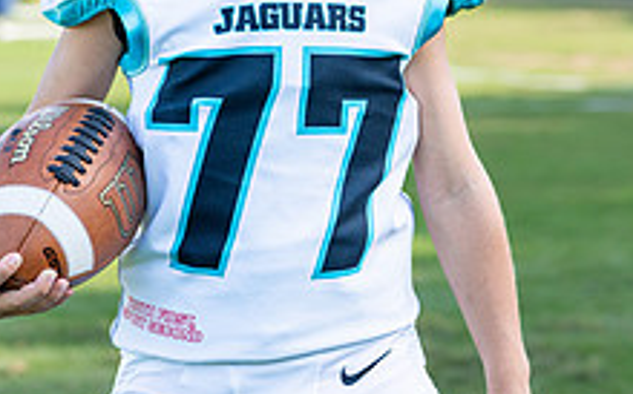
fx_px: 2757
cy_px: 44
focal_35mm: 160
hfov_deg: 13.1
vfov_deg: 8.2
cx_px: 318
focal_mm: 50
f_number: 2.8
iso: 100
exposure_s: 1/500
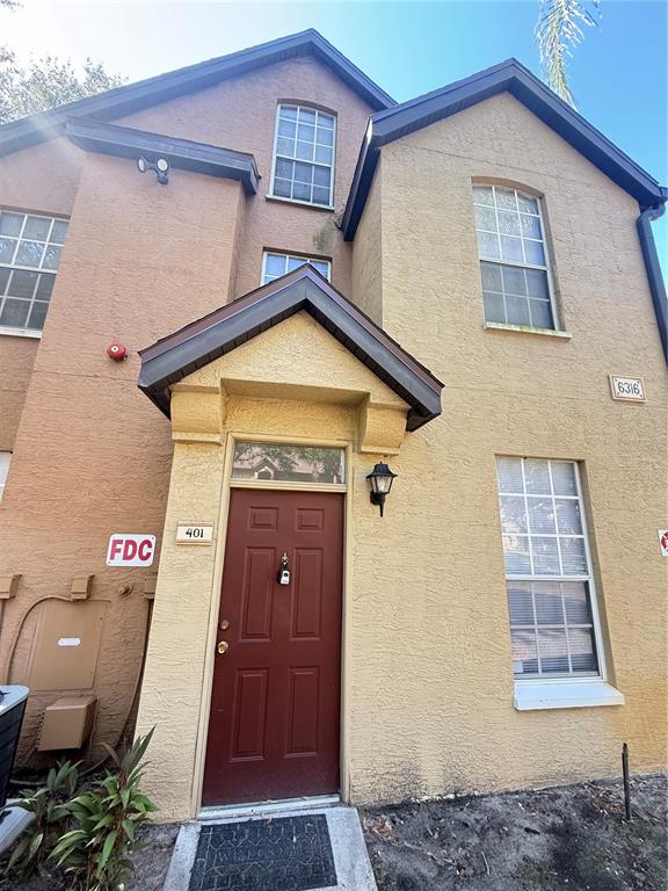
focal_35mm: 14
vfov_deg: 102.1
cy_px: 446
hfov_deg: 85.7
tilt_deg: +14.3
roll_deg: -2.1
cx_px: 334
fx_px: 360
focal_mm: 2.22
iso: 100
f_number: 2.2
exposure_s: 1/99
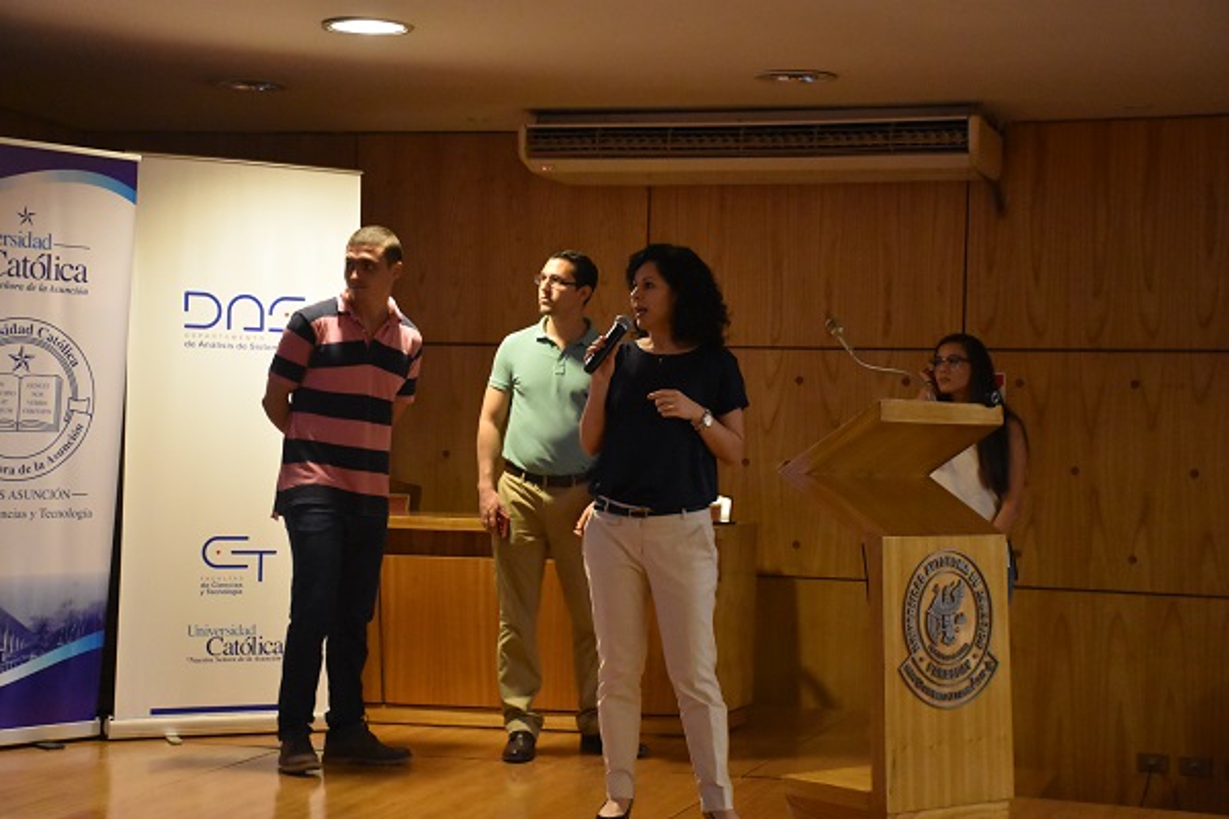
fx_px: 2304
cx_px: 614
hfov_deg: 29.9
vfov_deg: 20.2
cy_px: 410
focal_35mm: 68
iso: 6400
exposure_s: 1/60
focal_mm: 45
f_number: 4.5
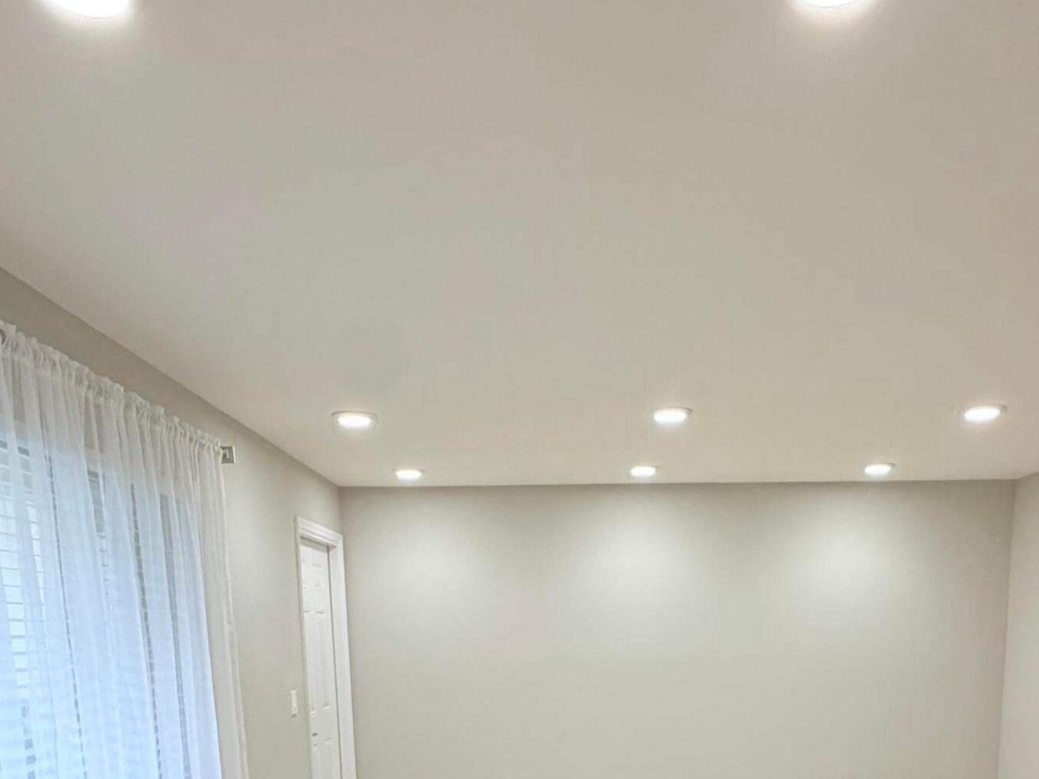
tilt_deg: -9.5
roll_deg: +1.3
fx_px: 930
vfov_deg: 39.7
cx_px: 580
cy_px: 787
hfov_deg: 58.2
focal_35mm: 31
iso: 200
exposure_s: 1/120
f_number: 2.2
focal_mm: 2.22
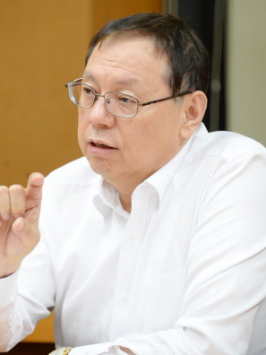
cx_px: 105
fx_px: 4488
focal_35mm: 438
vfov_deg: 4.5
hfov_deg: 3.4
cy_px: 155
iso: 2500
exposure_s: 1/100
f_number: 5.6
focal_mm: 300
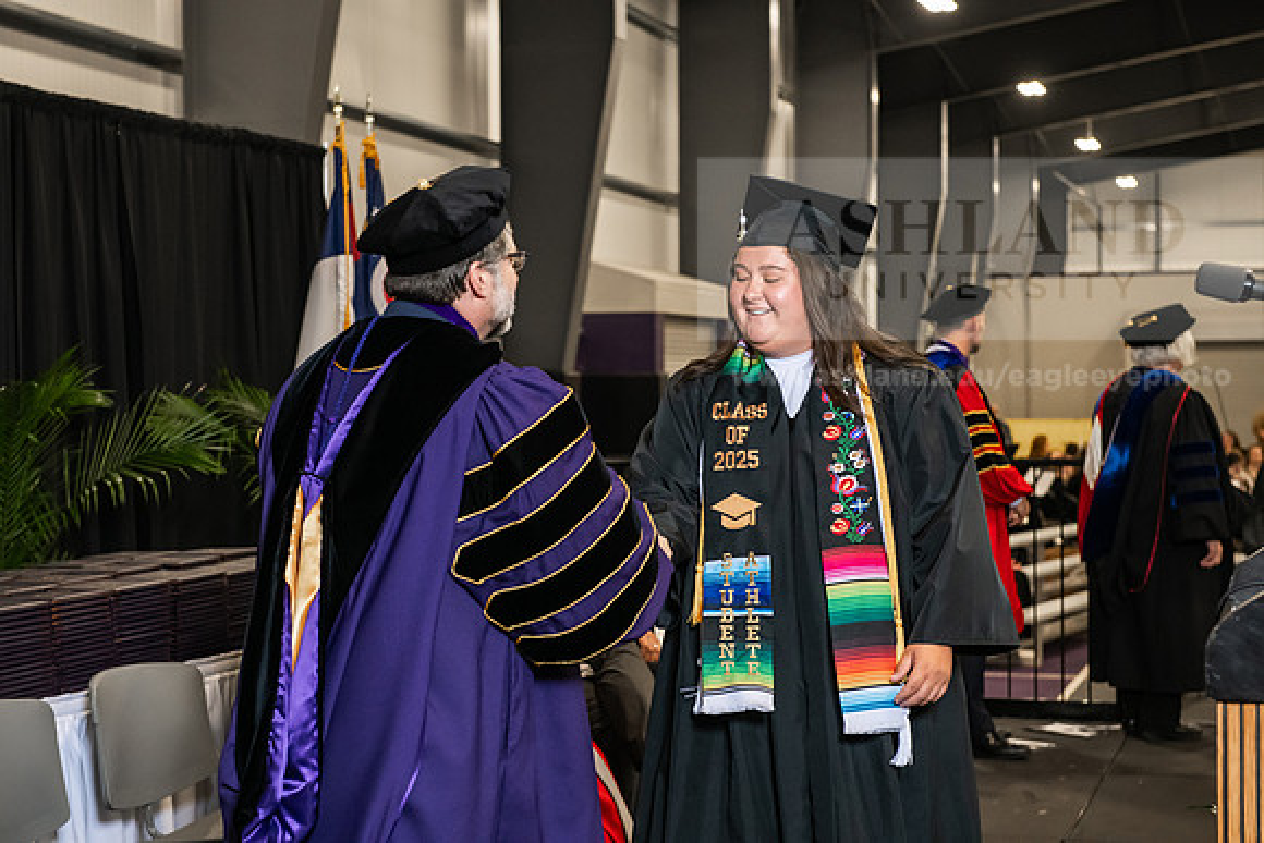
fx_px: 2318
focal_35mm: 66
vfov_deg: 20.6
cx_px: 632
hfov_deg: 30.5
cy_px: 422
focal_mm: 66
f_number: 5
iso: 2500
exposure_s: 1/200
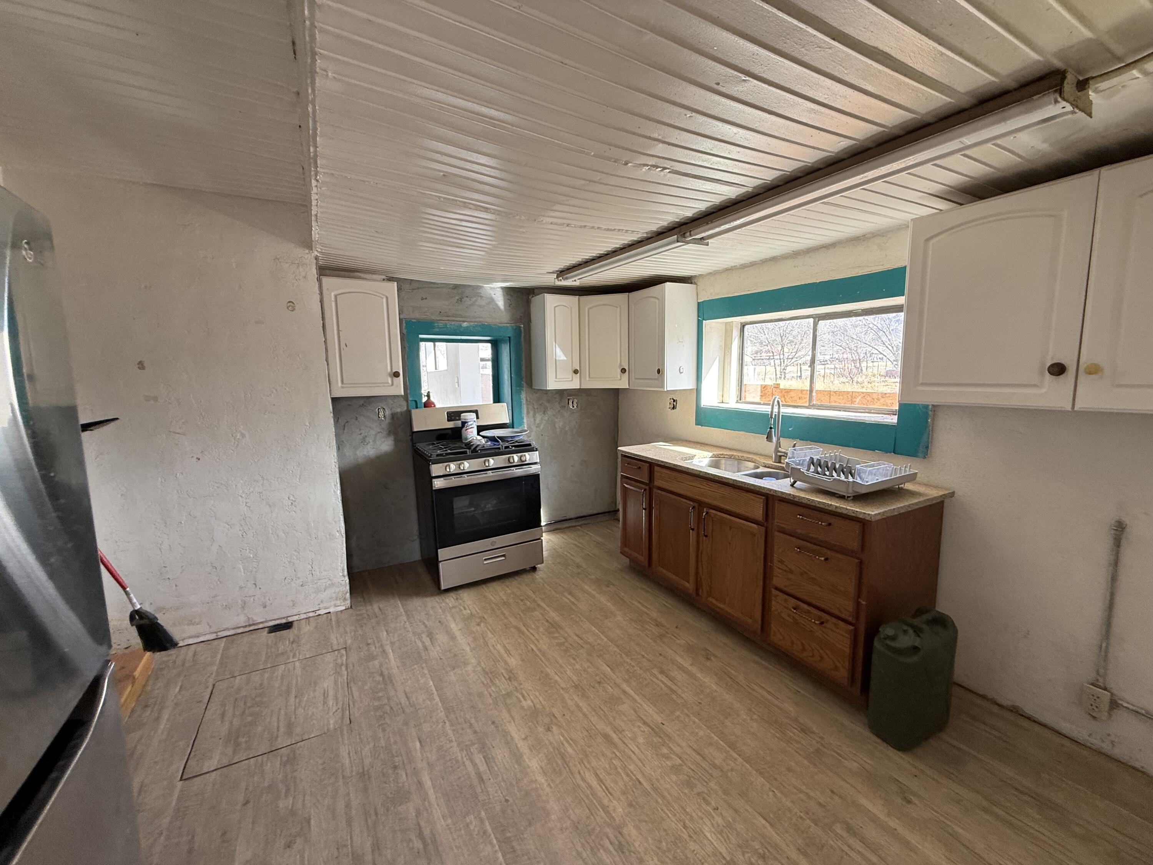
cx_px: 576
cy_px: 432
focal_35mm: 14
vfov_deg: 85.7
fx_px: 466
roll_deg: -0.6
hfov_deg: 102.1
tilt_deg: -5.3
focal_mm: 2.22
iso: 125
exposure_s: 1/99
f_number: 2.2
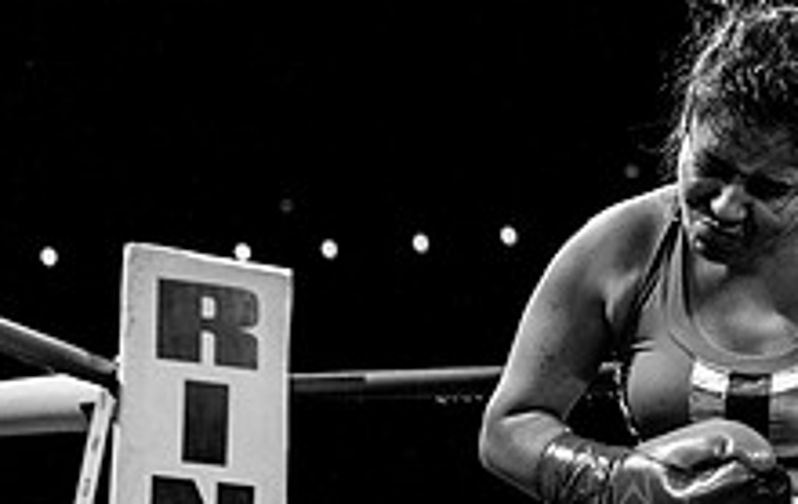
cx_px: 842
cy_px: 287
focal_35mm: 213
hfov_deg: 9.7
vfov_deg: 6.2
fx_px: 4647
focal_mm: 70
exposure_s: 1/800
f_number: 4
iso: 4000
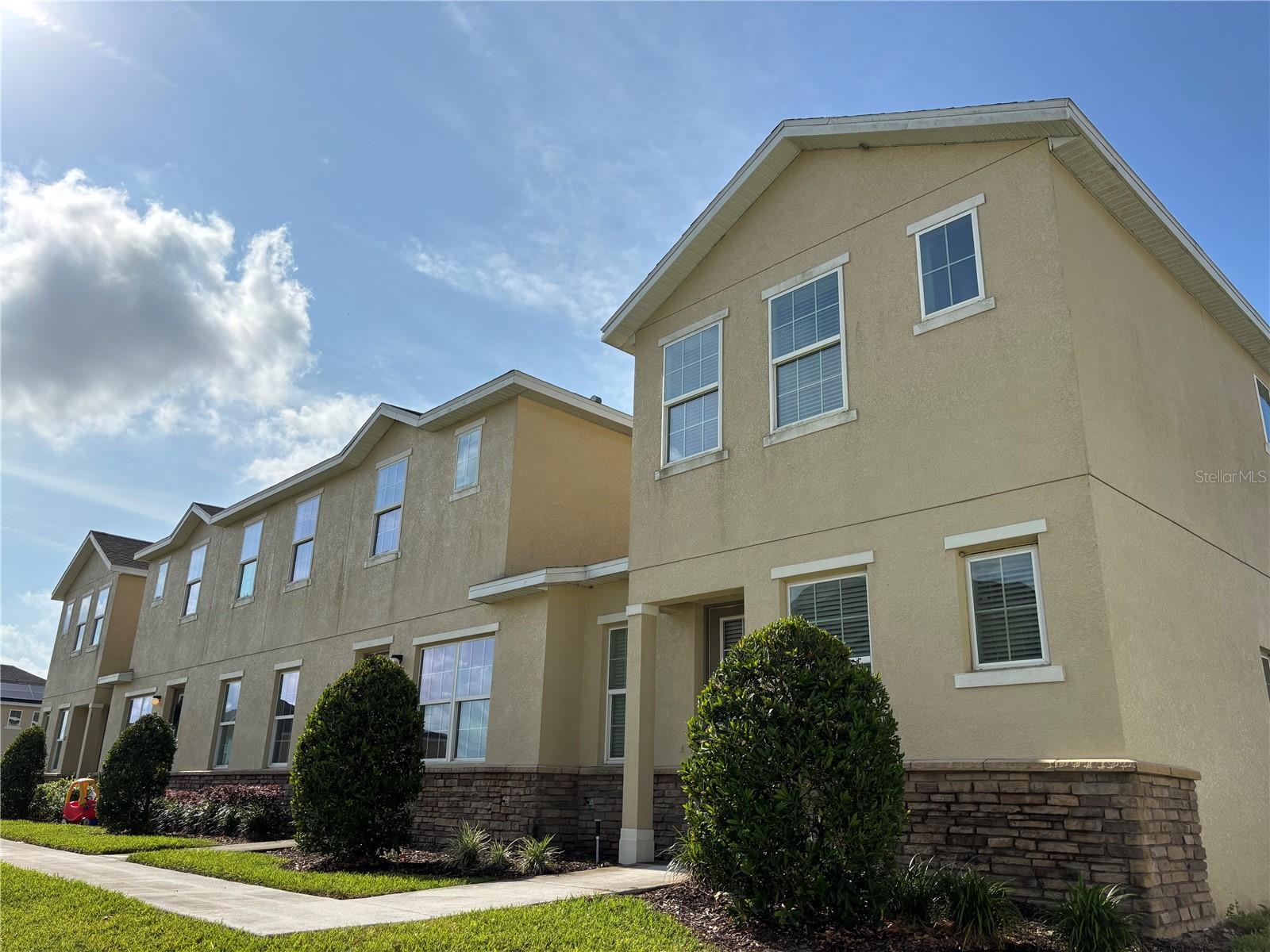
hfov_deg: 67.3
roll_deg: -2.3
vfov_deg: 53.1
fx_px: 954
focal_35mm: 26
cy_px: 476
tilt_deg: +18.6
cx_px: 635
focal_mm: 5.96
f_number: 1.6
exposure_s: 1/7692
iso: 50
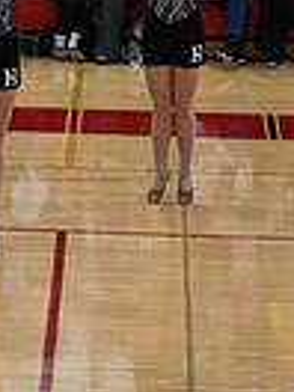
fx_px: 4111
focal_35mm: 363
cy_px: 97
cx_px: -549
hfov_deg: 4.0
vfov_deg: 5.5
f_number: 4
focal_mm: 86
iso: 4000
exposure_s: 1/400
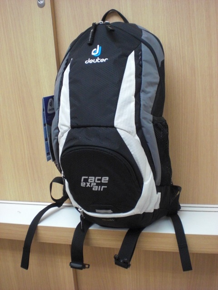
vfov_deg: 49.0
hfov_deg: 37.7
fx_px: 319
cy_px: 145
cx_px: 109
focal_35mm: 38
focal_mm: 6.3
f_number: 3.1
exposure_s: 1/100
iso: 400
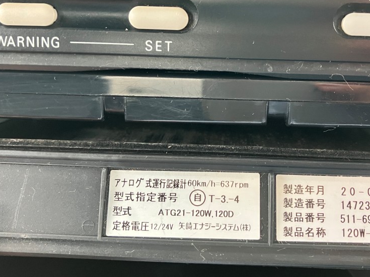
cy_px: 106
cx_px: 221
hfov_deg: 47.6
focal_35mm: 39
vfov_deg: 36.6
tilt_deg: -33.3
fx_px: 417
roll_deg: -0.6
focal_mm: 3.99
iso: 250
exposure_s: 1/60
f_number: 1.8
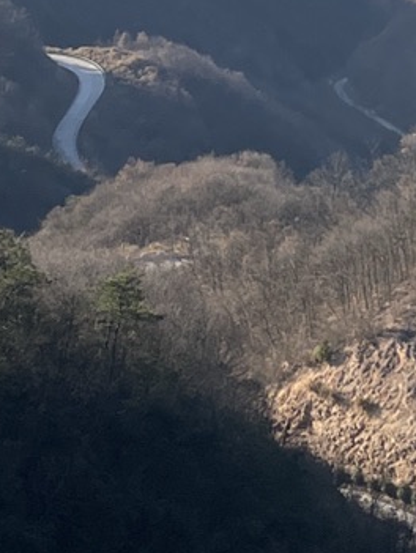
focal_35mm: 148
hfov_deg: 9.9
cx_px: 515
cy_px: -482
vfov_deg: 12.1
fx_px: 2367
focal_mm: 4.2
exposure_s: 1/3509
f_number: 1.6
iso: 32
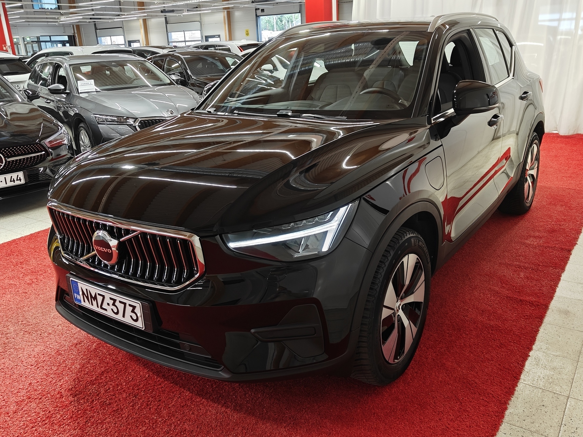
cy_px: 218
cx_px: 292
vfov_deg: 45.4
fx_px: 522
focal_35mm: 31
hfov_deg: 58.4
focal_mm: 5.59
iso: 80
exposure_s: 1/50
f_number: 1.8
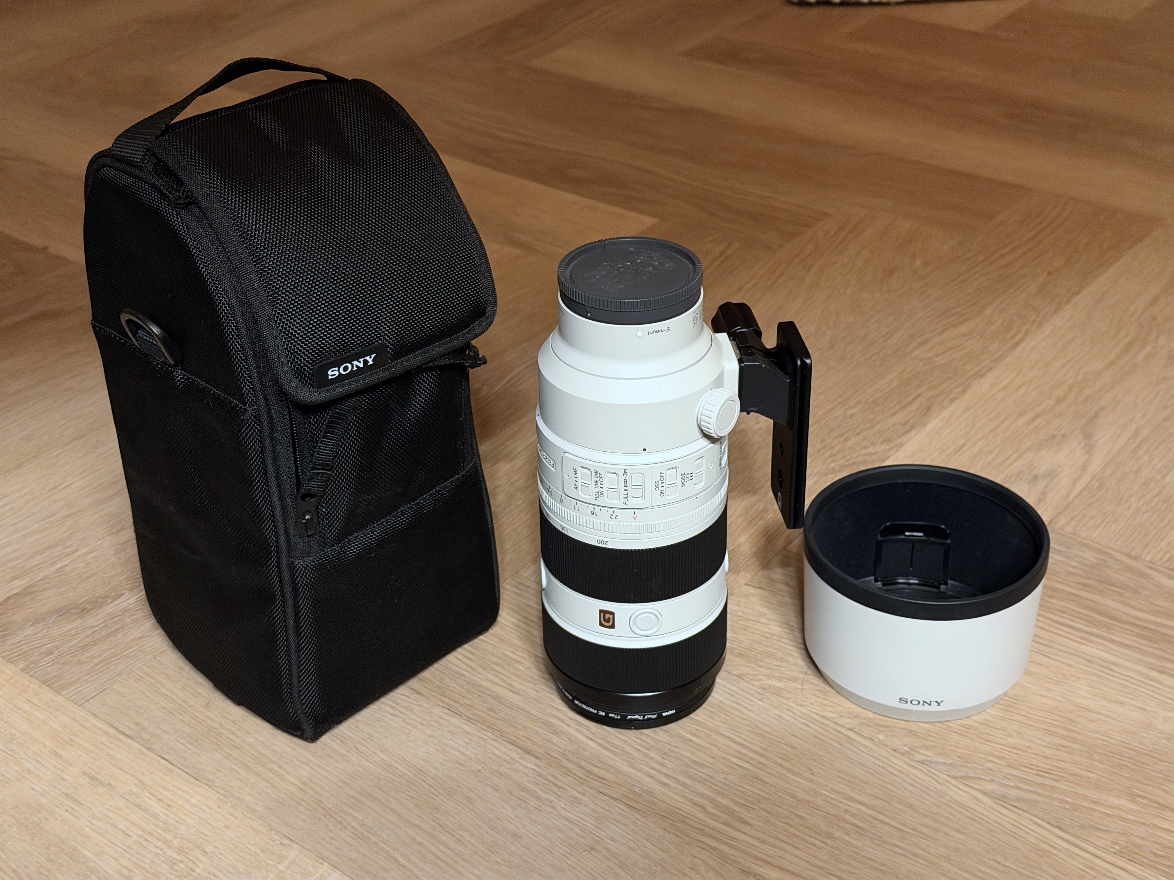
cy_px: 440
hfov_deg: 39.7
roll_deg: +1.7
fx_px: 1628
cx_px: 587
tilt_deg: -32.4
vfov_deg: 30.3
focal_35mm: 48
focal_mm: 6.76
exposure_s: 1/25
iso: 640
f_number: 1.78
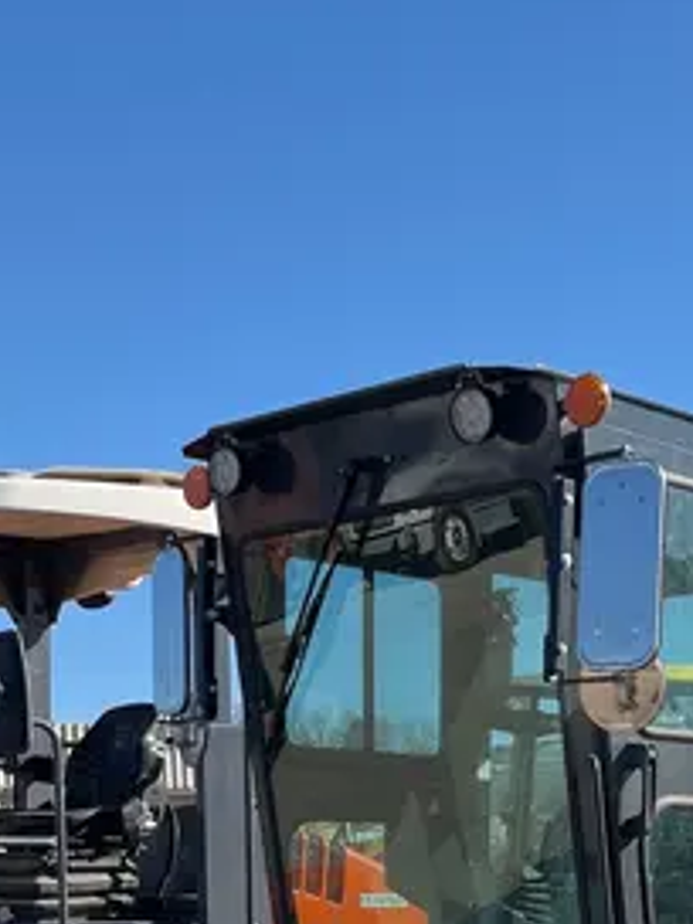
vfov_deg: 25.7
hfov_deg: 21.0
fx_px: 1869
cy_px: 1017
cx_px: 411
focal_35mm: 70
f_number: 1.6
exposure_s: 1/2309
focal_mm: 5.1
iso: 50
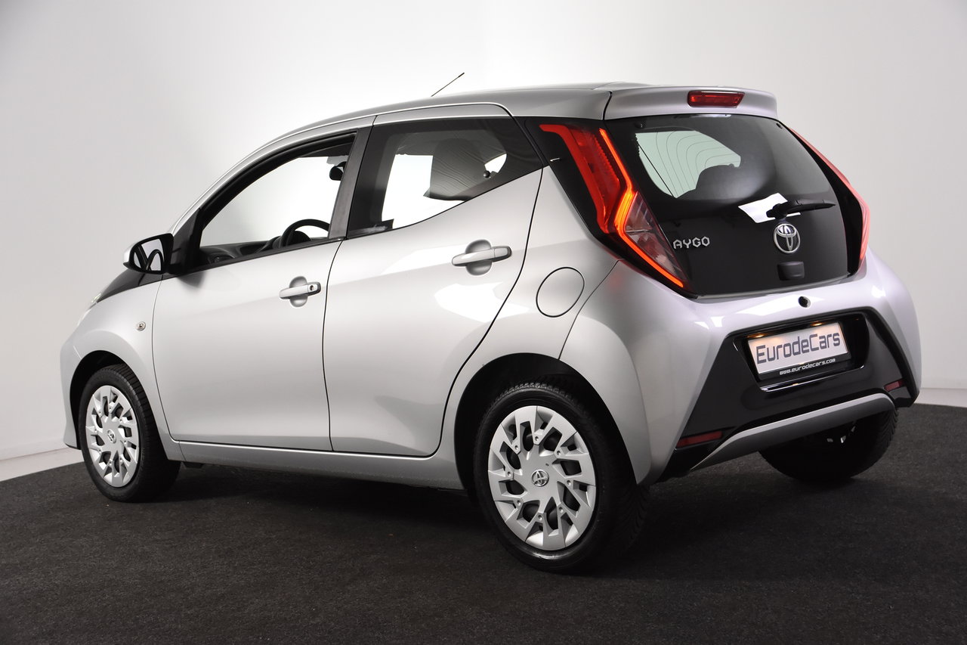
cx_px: 484
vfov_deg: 26.5
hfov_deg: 38.9
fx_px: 1370
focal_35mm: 51
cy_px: 322
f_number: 5.6
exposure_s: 1/125
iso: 1600
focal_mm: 34
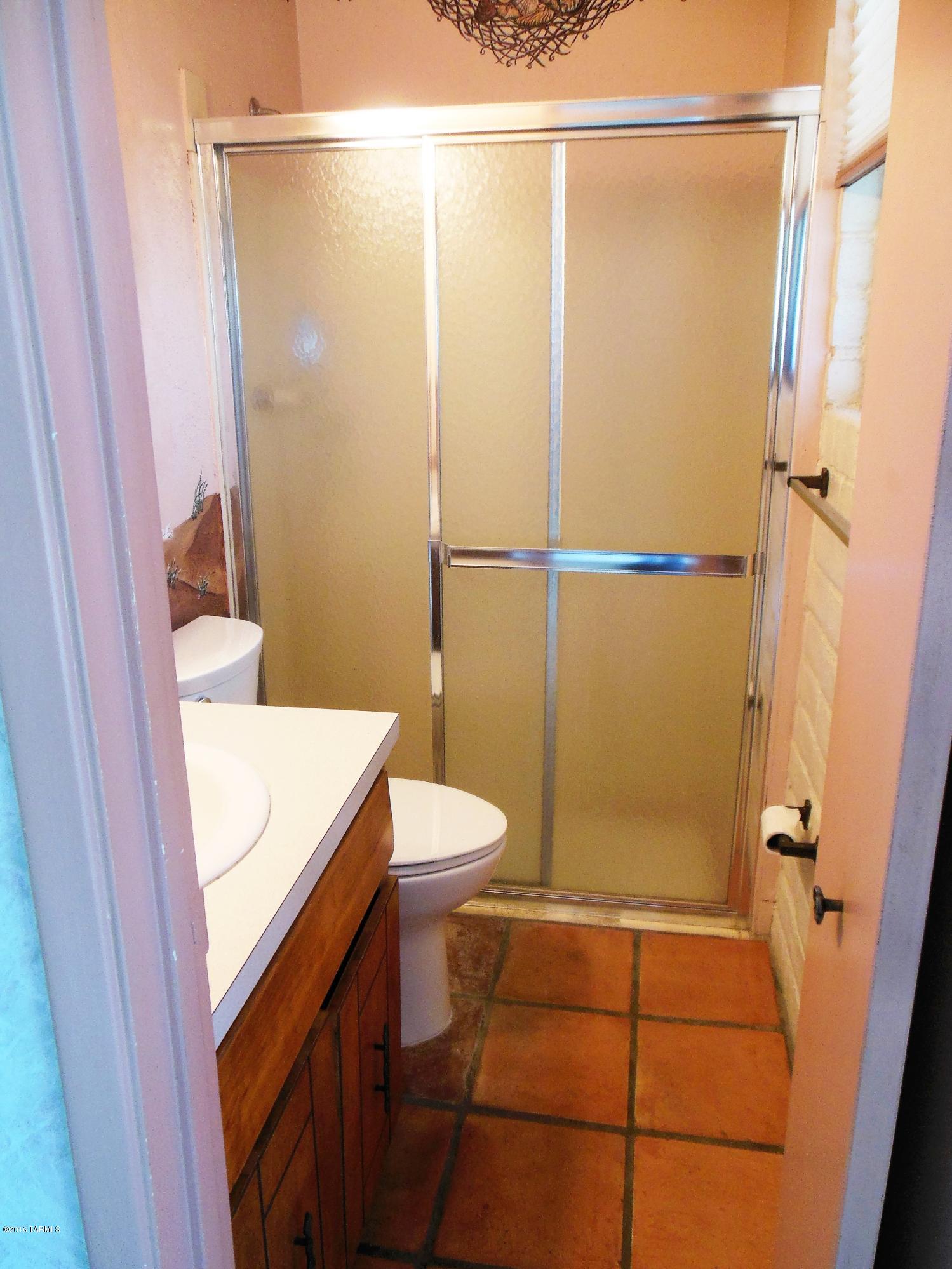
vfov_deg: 69.4
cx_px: 476
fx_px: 917
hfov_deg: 54.9
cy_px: 634
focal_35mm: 25
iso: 250
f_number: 3.2
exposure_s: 1/30
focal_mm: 4.5
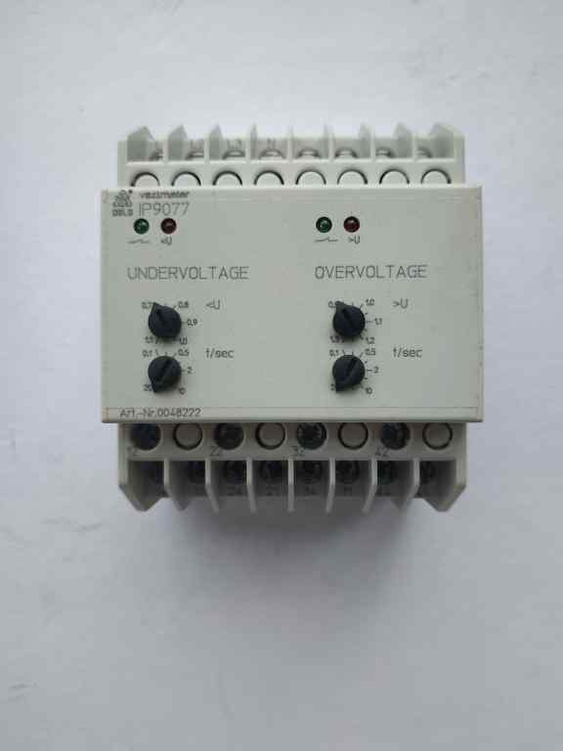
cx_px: 282
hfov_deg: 56.8
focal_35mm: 24
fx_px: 520
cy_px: 376
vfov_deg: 71.6
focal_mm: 3.94
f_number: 1.9
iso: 100
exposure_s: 1/229
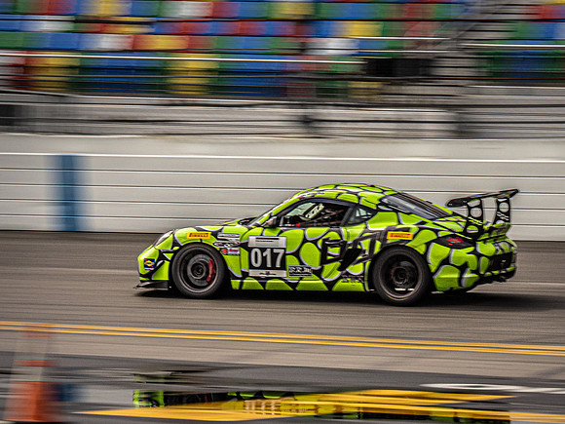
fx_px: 4167
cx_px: 361
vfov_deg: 5.8
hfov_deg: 7.8
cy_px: 153
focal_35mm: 255
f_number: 18
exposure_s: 1/125
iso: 200
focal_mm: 100
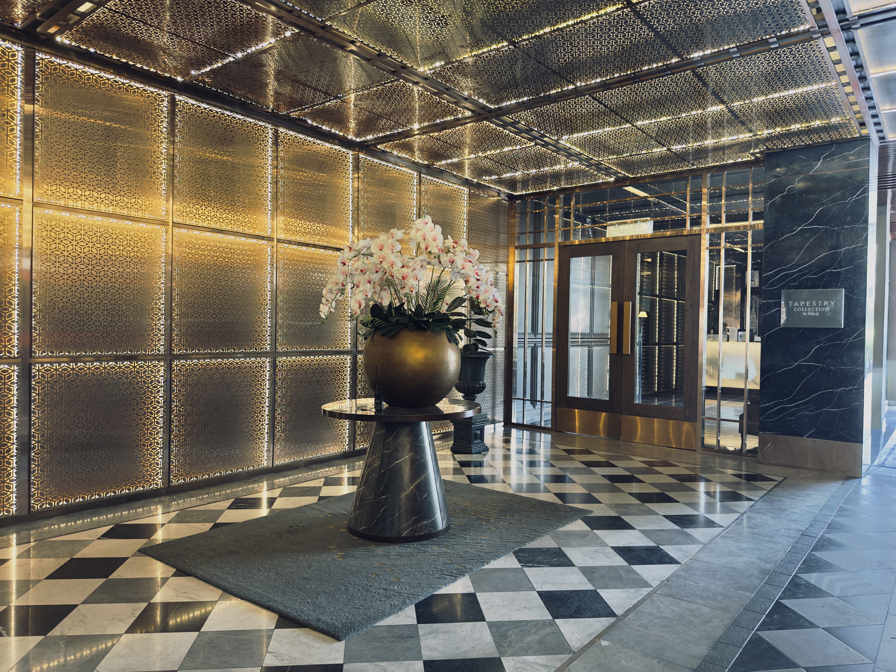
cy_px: 336
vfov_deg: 56.8
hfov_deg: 71.6
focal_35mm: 24
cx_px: 448
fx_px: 621
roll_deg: -0.6
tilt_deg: -0.1
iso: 500
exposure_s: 1/60
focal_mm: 6.76
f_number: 1.78
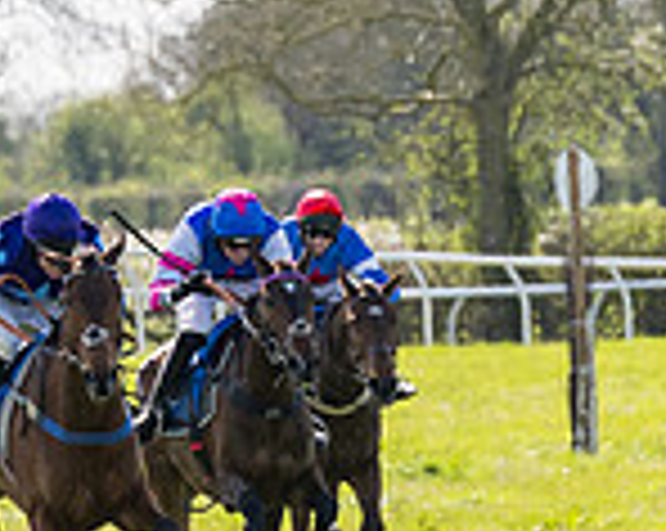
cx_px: 265
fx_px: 15768
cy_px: 639
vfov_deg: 1.9
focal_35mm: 801
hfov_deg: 2.4
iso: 400
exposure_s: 1/2000
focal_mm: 125
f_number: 4
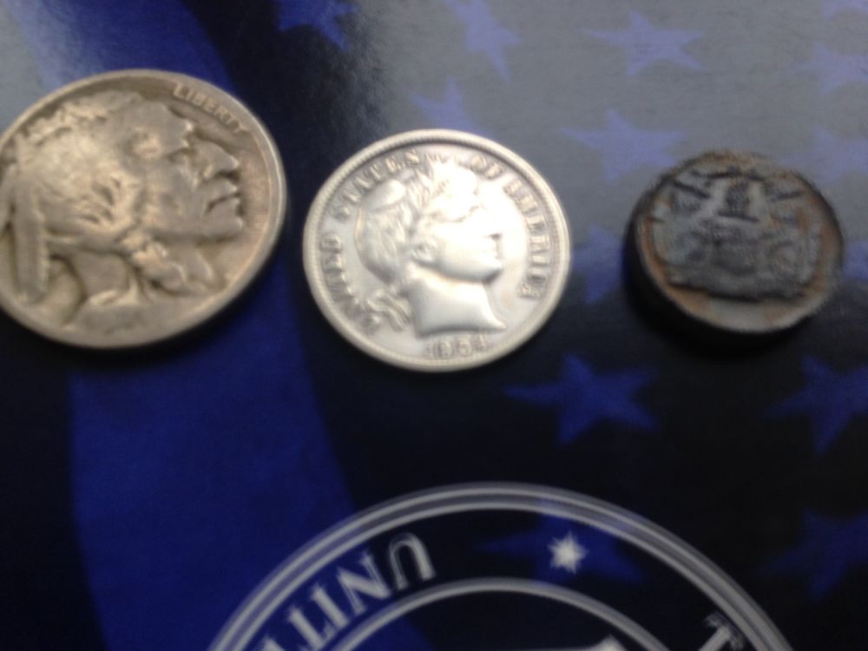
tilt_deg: -69.3
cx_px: 434
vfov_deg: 42.9
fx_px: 827
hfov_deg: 55.4
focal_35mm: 33
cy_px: 326
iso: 64
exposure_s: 1/120
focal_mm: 4.12
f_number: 2.4
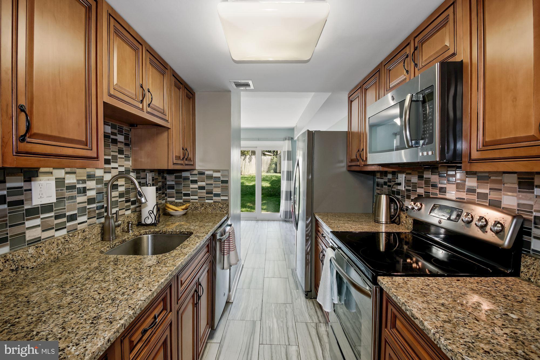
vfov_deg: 77.3
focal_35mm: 15
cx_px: 270
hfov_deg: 100.4
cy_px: 180
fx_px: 225
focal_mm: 10
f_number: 8
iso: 200
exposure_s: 1/3
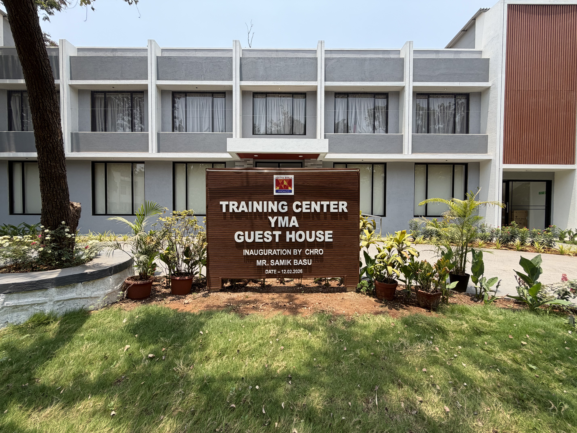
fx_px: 233
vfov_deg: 85.7
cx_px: 288
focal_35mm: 14
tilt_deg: -1.0
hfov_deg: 102.1
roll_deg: +0.1
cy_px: 216
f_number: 2.2
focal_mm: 2.22
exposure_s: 1/619
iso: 40
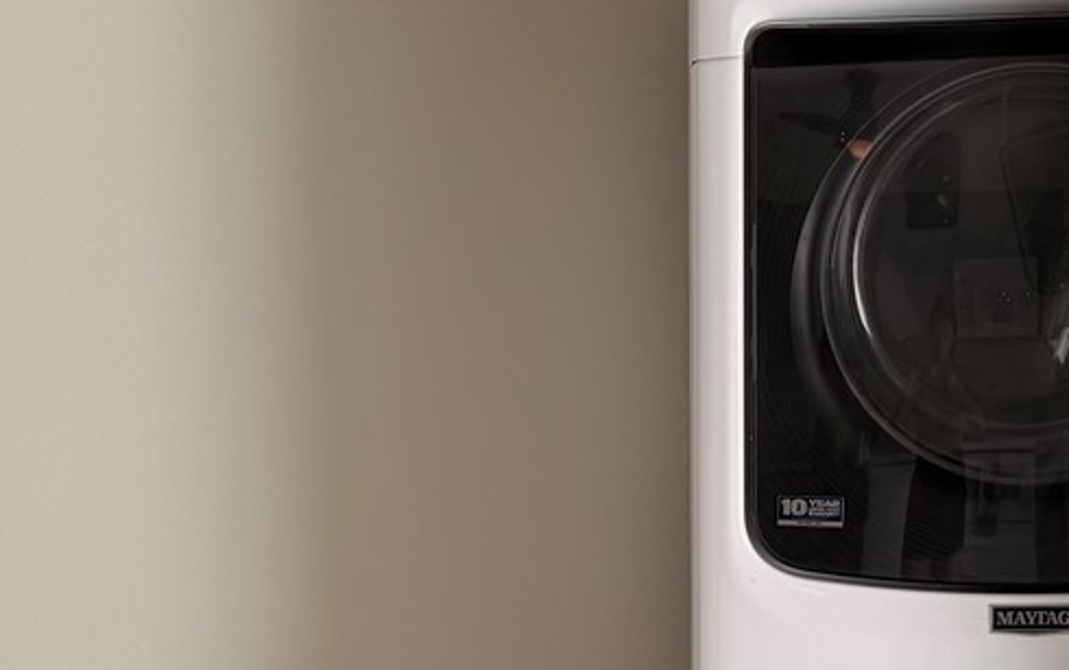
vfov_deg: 15.5
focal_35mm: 83
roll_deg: +0.4
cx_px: 543
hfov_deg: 24.9
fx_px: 2420
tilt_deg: -2.9
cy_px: 642
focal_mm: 6.76
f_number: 1.78
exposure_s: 1/374
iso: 80
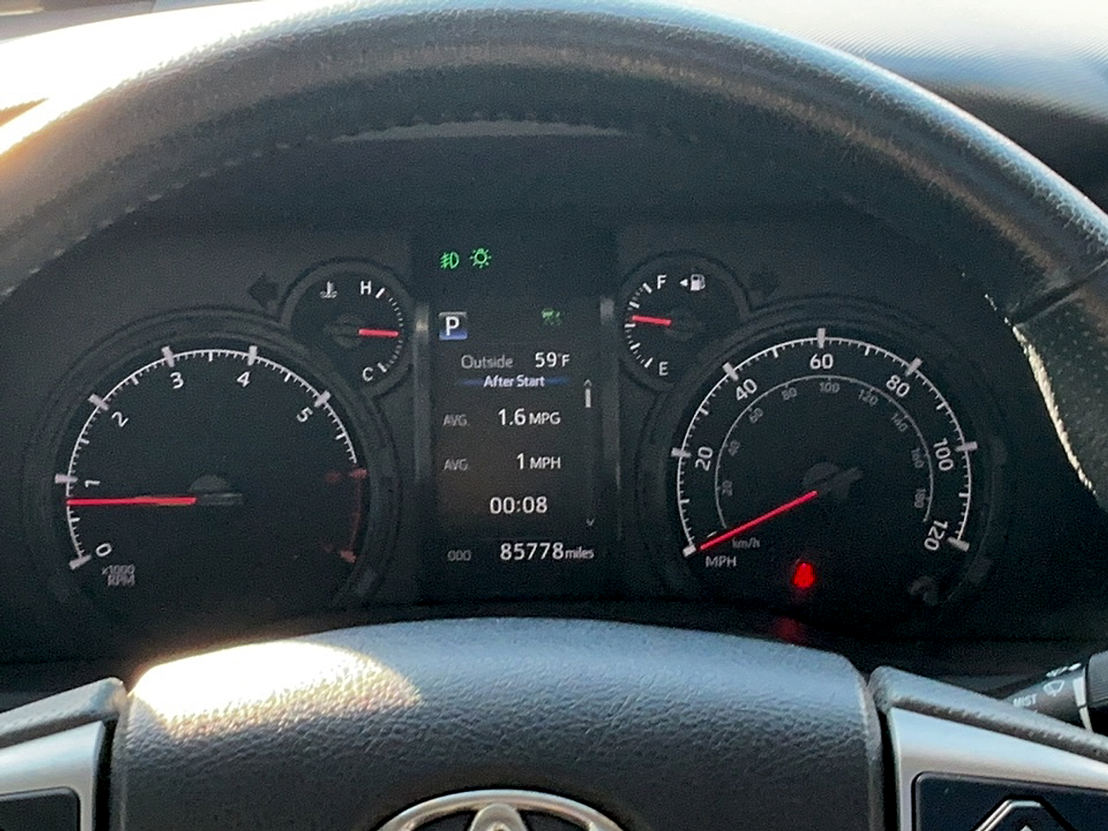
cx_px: 554
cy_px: 416
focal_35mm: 71
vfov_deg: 20.7
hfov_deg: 27.4
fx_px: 2273
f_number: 1.8
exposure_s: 1/60
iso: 80
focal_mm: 3
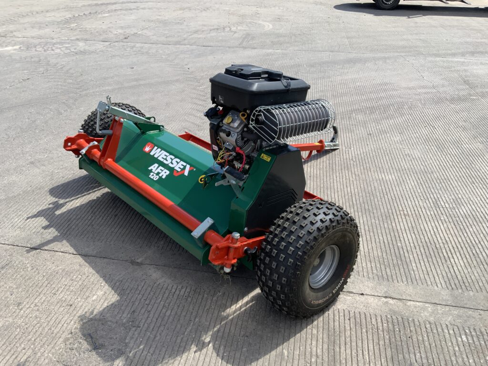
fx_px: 409
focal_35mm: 29
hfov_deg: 61.7
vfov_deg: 48.2
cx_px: 244
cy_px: 183
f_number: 1.8
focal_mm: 3
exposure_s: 1/1098
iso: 16
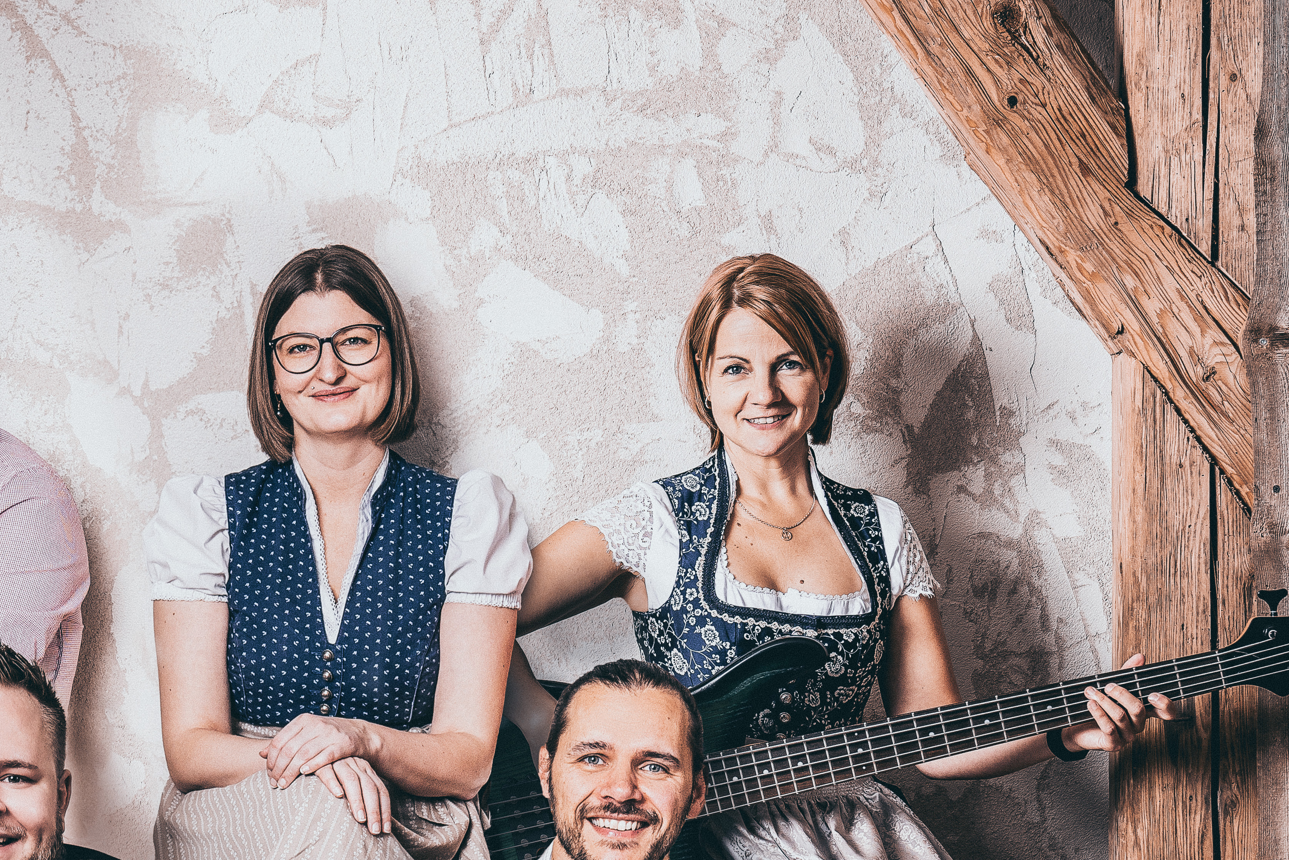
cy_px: 875
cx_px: 344
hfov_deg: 23.7
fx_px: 3044
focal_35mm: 85
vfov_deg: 15.8
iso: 160
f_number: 4.5
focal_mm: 36
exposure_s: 1/125
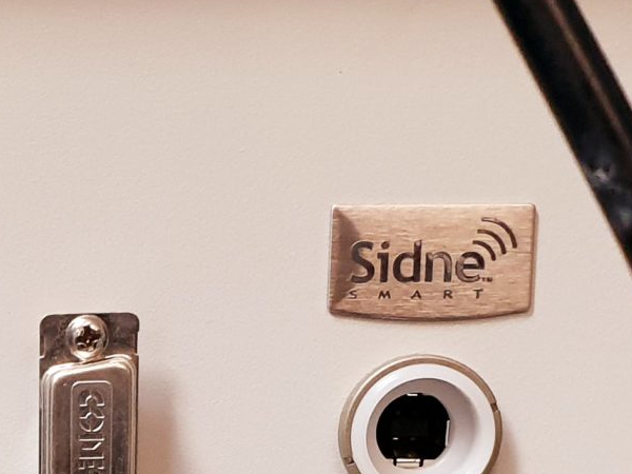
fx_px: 2027
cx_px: -215
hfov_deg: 16.6
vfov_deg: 12.9
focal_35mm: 111
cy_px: 632
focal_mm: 4.3
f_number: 2.4
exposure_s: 1/50
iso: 250
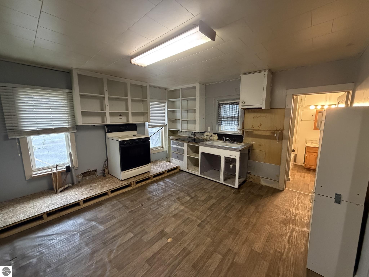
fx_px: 149
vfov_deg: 85.7
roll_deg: +0.1
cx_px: 184
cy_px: 138
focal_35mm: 14
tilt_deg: -8.4
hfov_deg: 102.1
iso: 640
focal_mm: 2.22
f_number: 2.2
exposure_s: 1/60
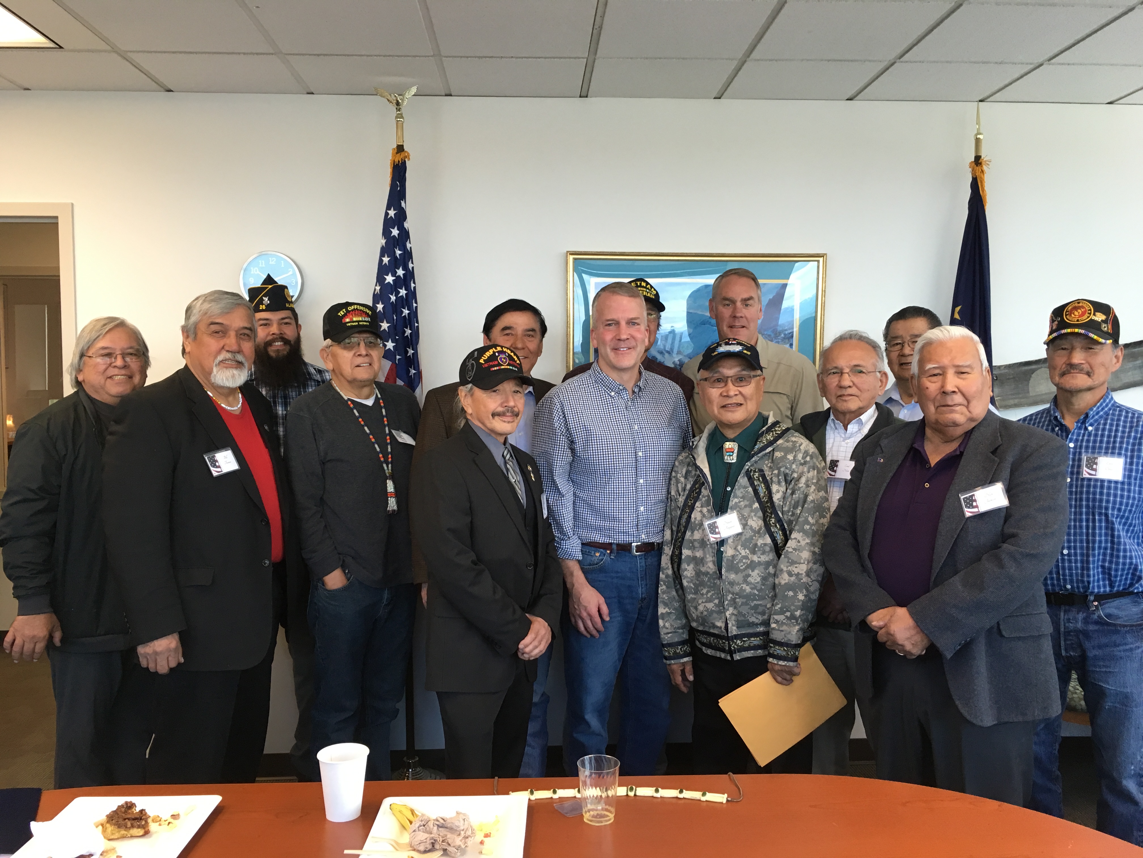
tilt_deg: -4.1
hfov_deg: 61.7
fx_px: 958
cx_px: 572
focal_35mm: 29
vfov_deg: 48.2
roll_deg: +0.1
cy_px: 429
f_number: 2.2
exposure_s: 1/30
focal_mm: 4.15
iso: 40
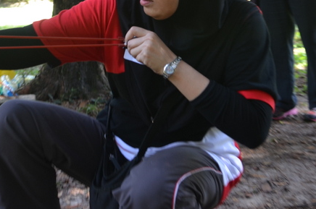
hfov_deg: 23.1
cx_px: 117
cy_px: 24
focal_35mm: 88
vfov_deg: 15.3
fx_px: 771
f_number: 4
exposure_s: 1/60
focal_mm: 32
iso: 250
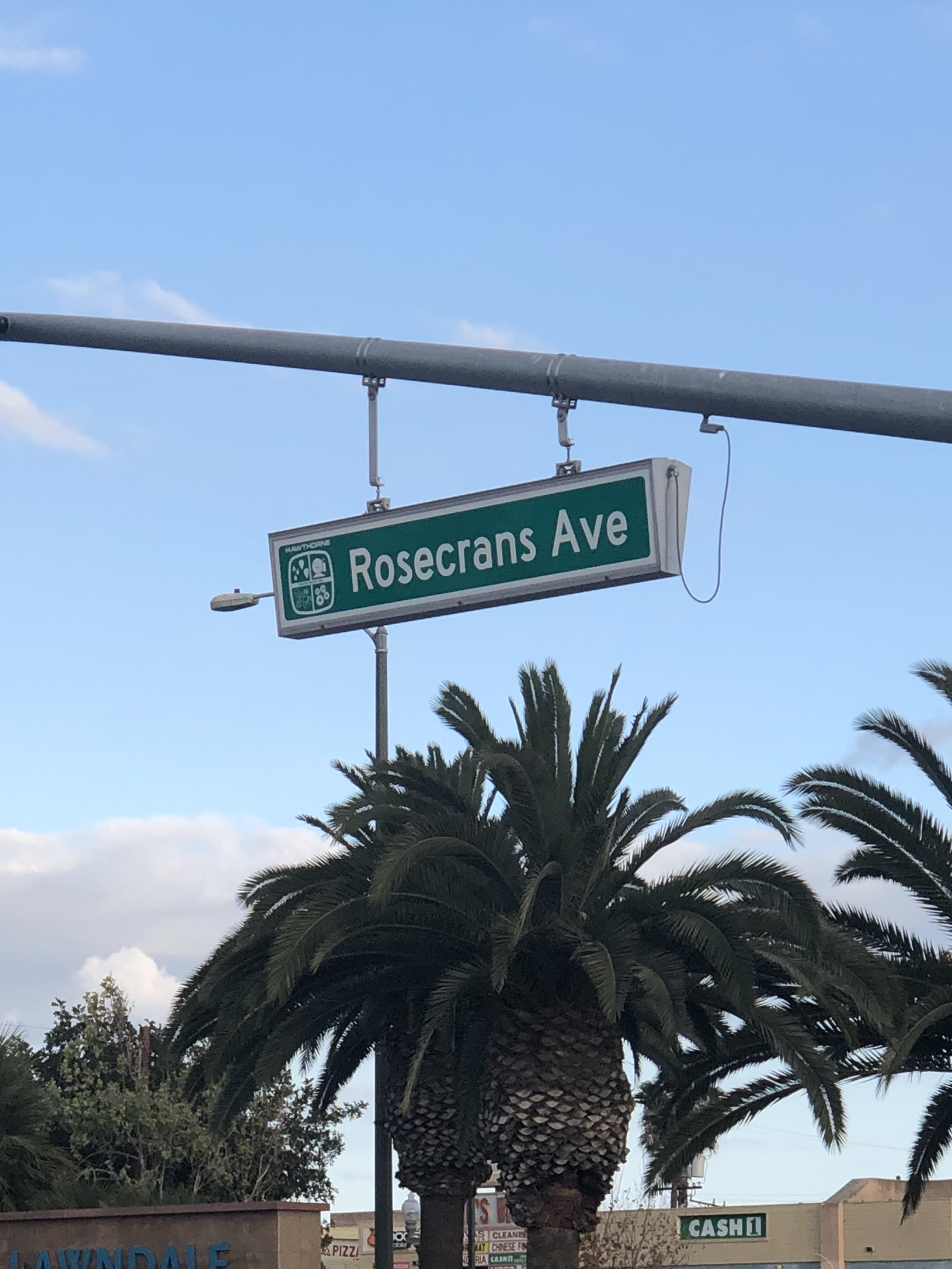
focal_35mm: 116
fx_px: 4252
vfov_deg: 16.8
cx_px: 211
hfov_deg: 12.7
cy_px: 1052
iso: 16
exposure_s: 1/453
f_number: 2.4
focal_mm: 6
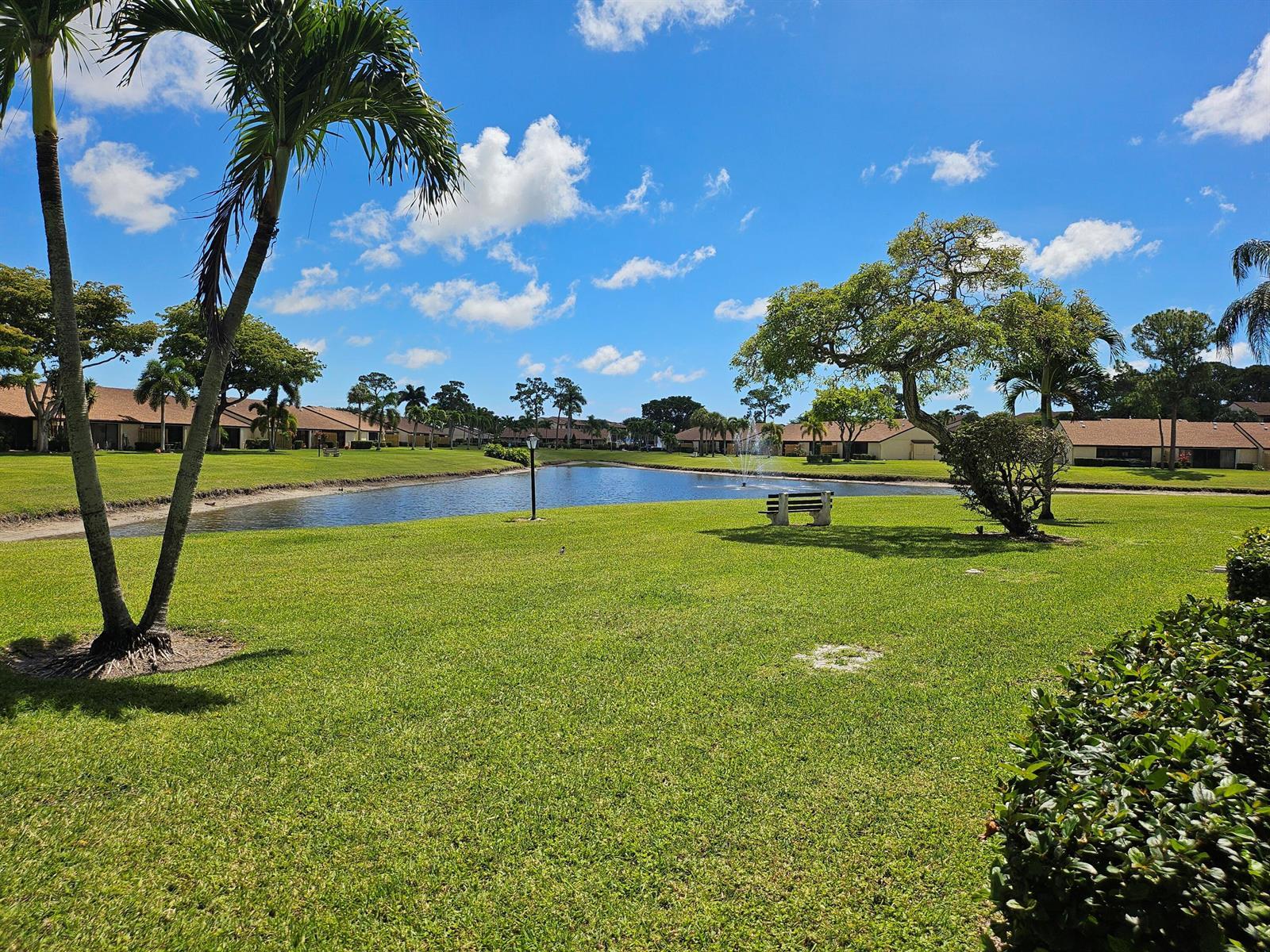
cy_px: 476
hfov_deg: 71.6
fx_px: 881
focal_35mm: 24
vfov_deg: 56.8
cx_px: 635
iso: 50
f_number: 1.8
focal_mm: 5
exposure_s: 1/7100
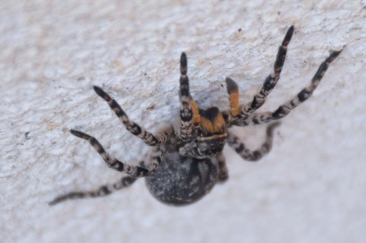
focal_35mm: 210
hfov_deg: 9.8
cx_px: 183
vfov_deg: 6.5
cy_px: 122
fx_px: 2134
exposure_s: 1/320
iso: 320
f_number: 5.6
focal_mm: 140
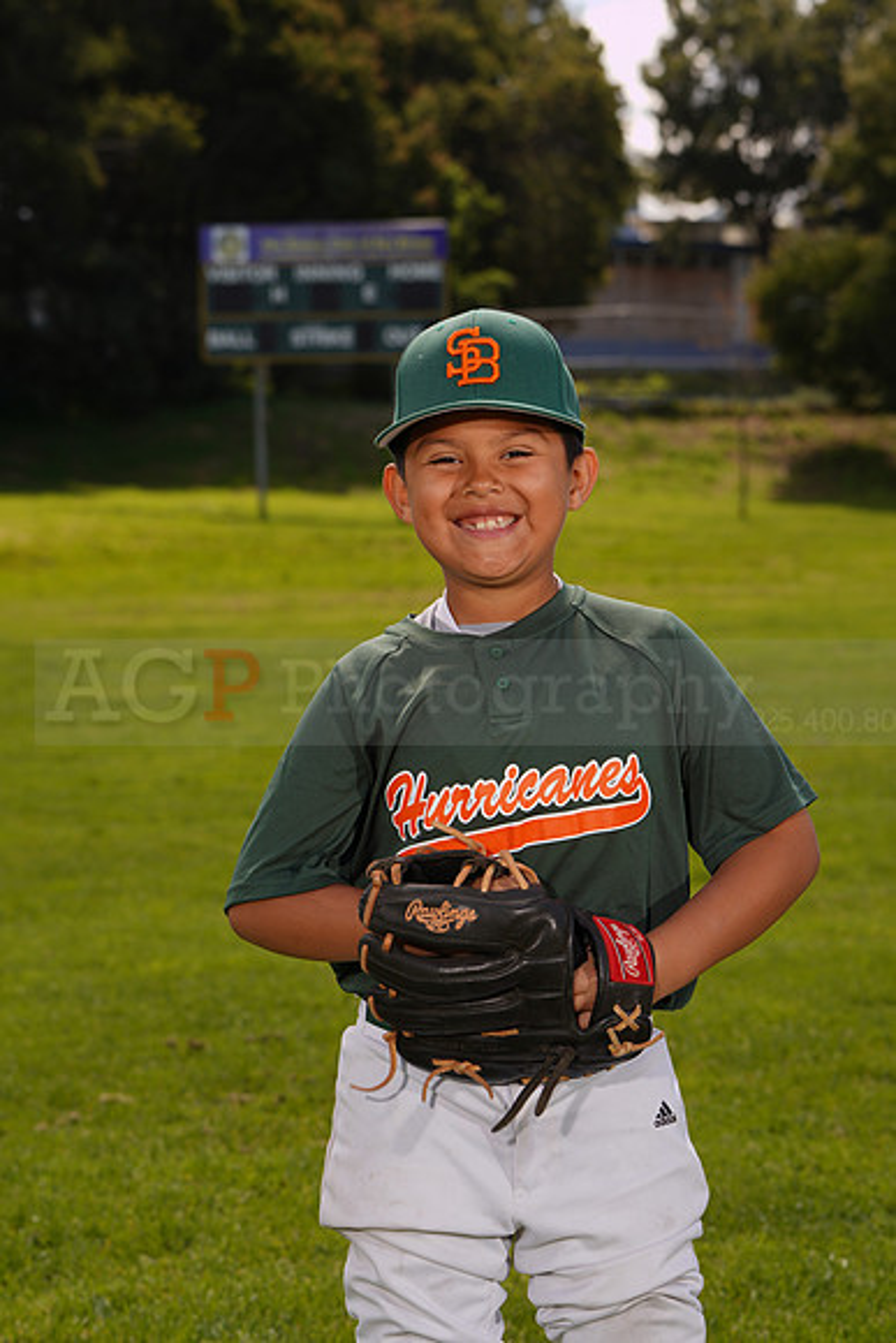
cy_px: 672
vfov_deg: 20.4
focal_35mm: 100
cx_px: 448
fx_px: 3731
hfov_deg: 13.7
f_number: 9
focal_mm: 100
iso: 80
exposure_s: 1/160
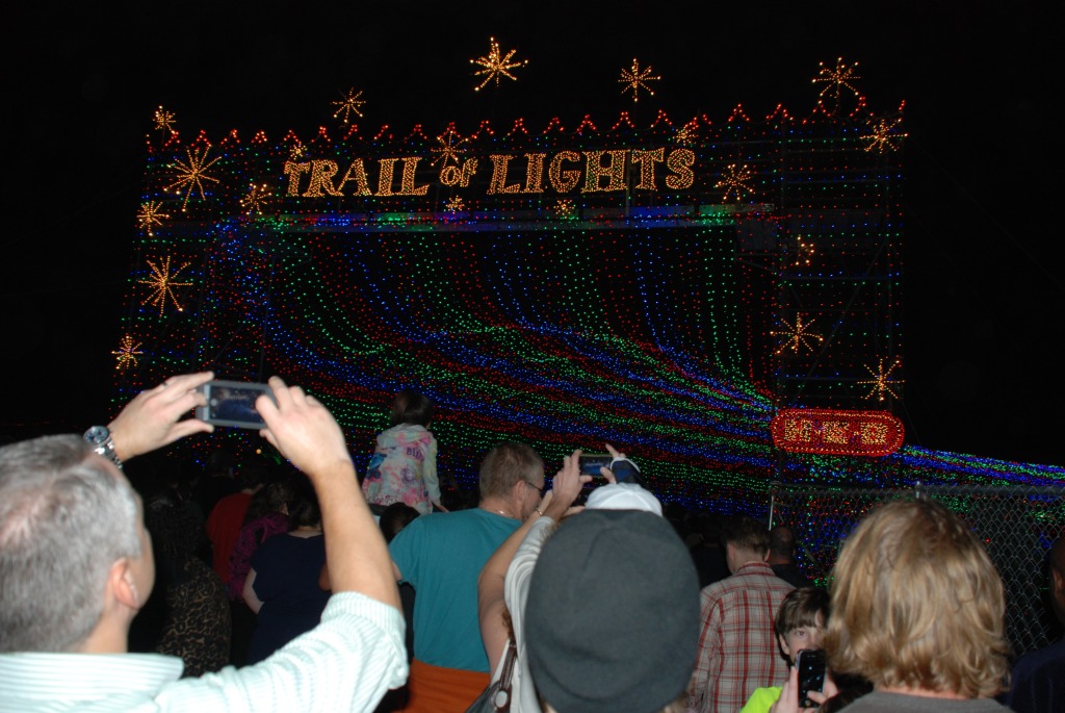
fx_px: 888
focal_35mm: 30
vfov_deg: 43.7
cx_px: 532
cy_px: 356
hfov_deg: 61.9
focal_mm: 20
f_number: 3.8
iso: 200
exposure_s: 1/60
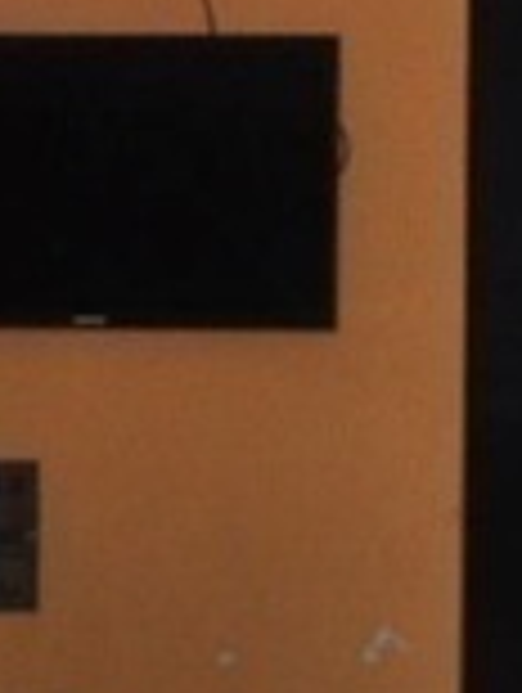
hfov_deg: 3.3
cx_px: 680
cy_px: 1100
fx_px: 9003
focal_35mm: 449
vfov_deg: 4.4
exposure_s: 1/125
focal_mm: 40
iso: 400
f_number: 9
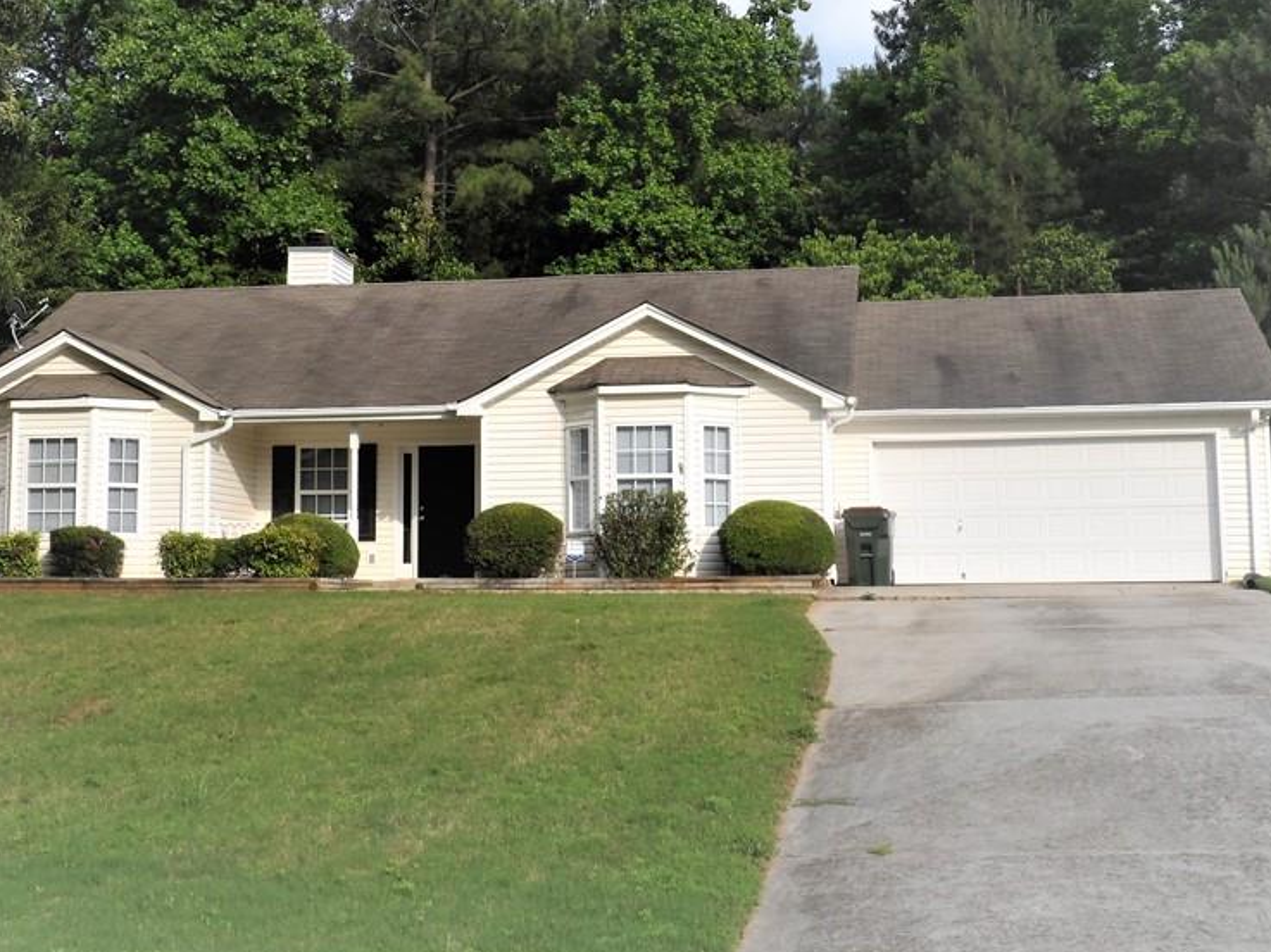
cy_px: 302
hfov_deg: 33.7
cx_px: 538
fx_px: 2092
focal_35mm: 57
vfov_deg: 25.5
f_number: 5.2
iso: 100
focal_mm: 6.8
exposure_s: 1/500
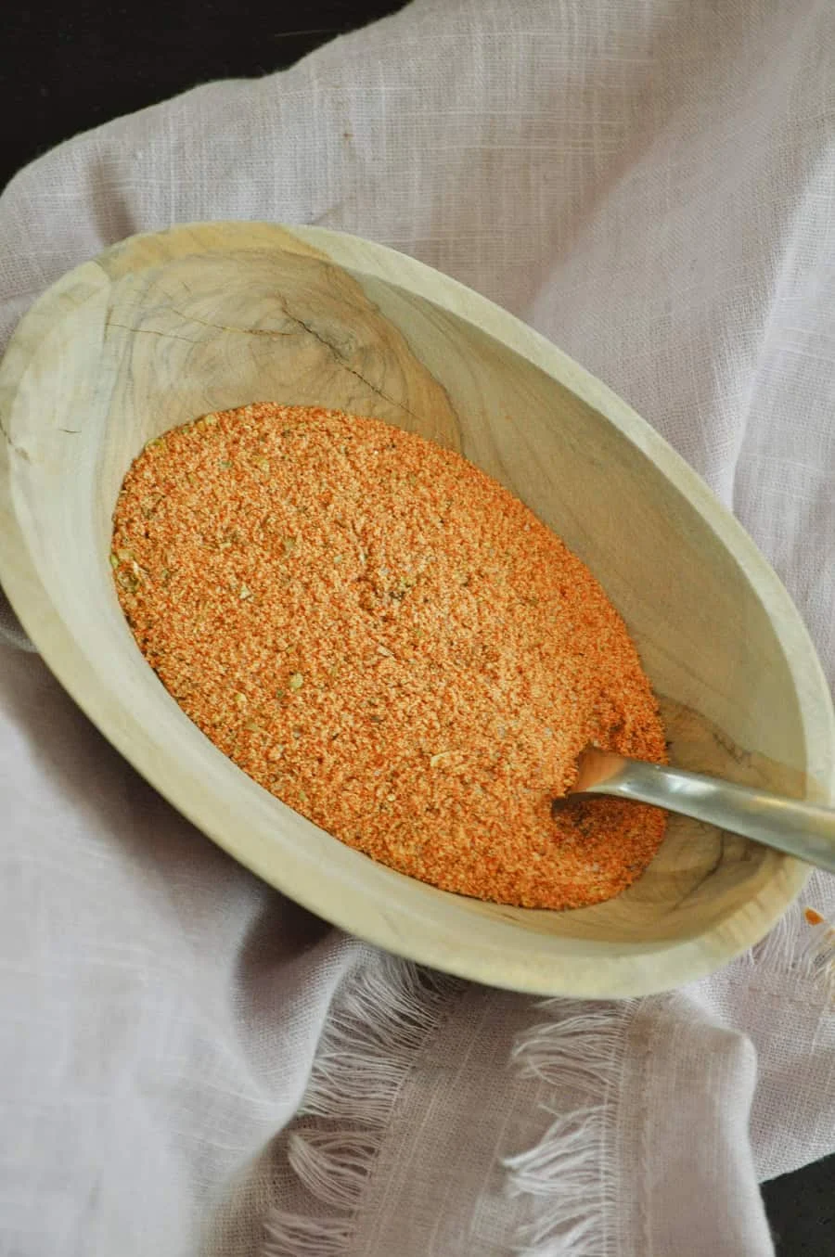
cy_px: 628
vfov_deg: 24.6
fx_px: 2877
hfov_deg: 16.5
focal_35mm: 82
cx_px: 418
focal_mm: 55
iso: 800
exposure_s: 1/100
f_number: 5.6
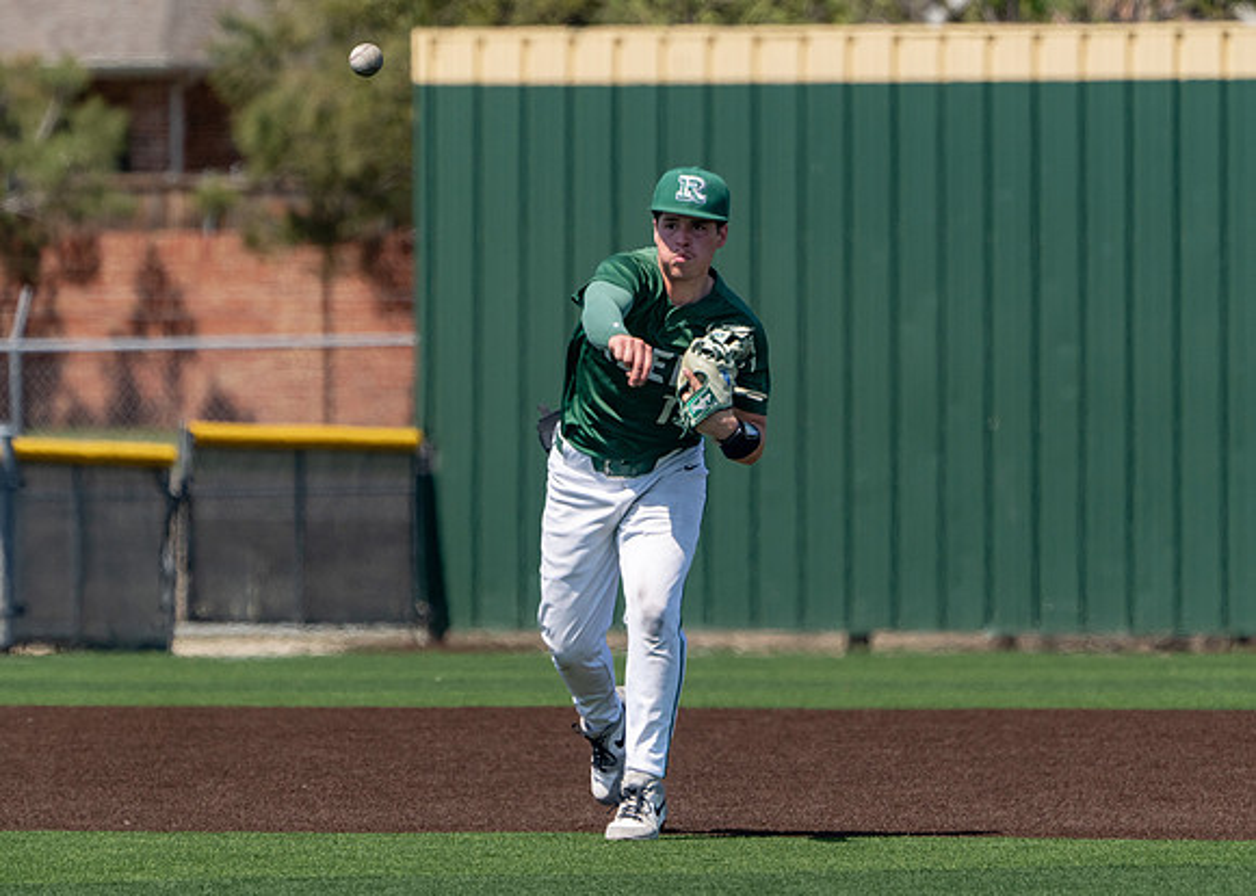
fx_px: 19226
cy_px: 435
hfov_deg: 3.7
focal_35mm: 539
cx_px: 664
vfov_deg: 2.7
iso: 640
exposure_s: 1/2000
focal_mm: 412
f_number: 8
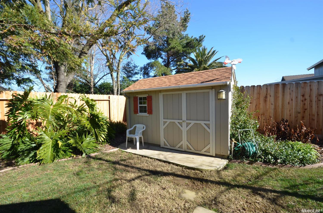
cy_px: 106
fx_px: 134
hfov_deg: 100.5
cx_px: 162
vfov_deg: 77.0
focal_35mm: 15
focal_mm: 10
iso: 200
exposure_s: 1/250
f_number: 8
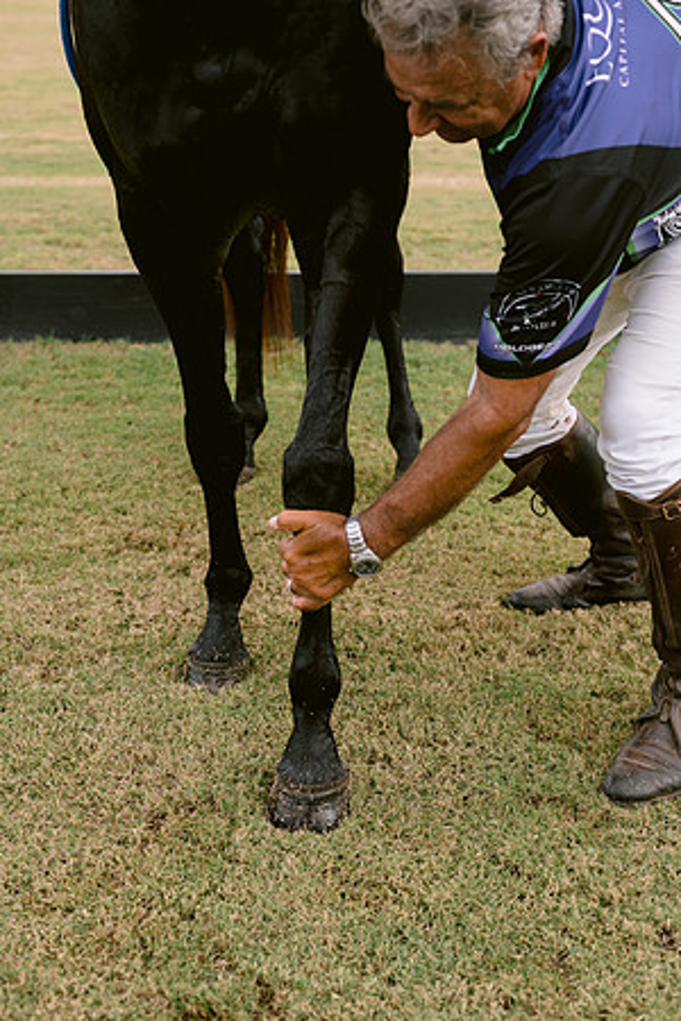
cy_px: 510
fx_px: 1419
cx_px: 340
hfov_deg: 27.0
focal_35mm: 50
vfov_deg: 39.6
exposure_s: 1/1600
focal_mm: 50
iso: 200
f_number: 4
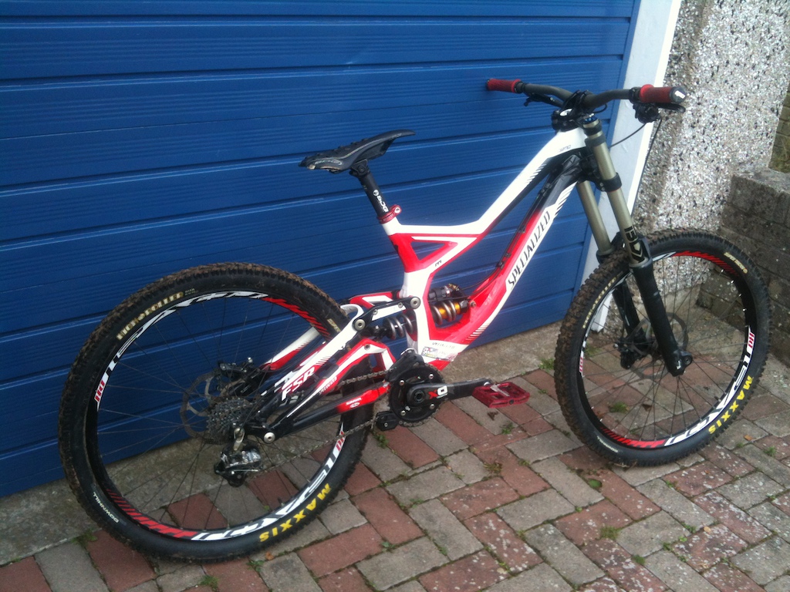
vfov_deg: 40.7
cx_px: 395
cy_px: 296
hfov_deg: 52.6
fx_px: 799
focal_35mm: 35
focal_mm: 3.85
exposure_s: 1/177
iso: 64
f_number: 2.8
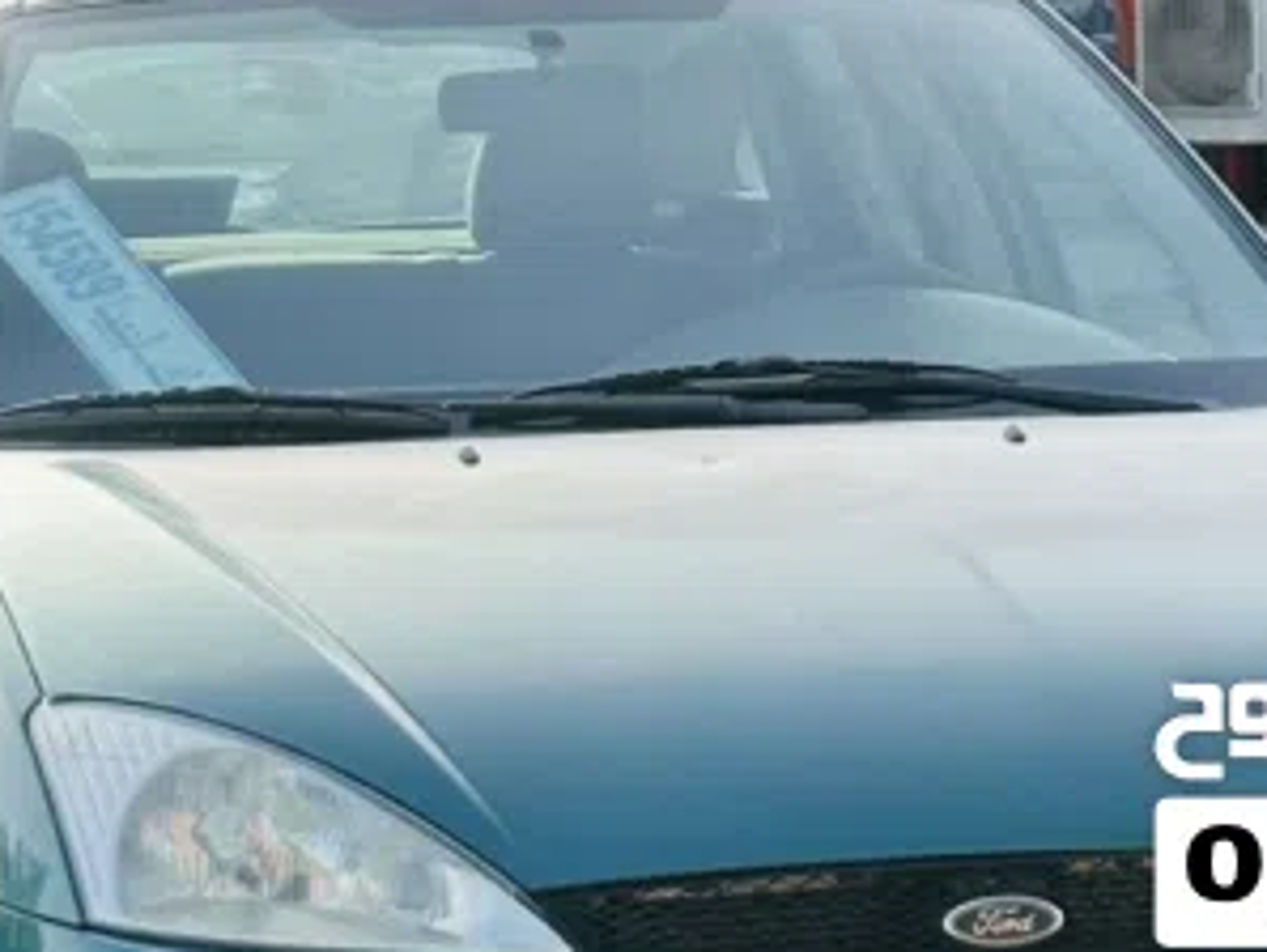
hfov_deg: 19.0
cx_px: 514
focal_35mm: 103
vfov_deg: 14.2
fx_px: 3773
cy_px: 30
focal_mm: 6.86
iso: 64
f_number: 1.78
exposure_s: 1/953
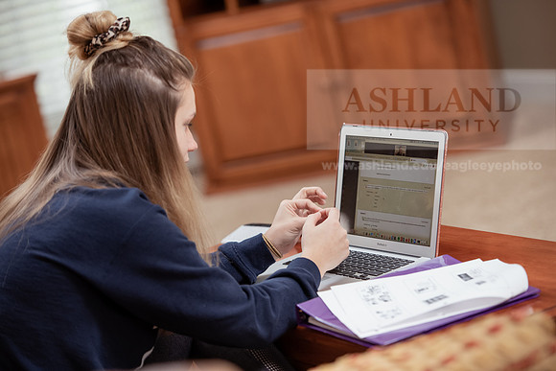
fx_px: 1931
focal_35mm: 125
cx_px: 278
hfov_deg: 16.4
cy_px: 186
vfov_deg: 11.0
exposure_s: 1/200
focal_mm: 125
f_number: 3.2
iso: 1000
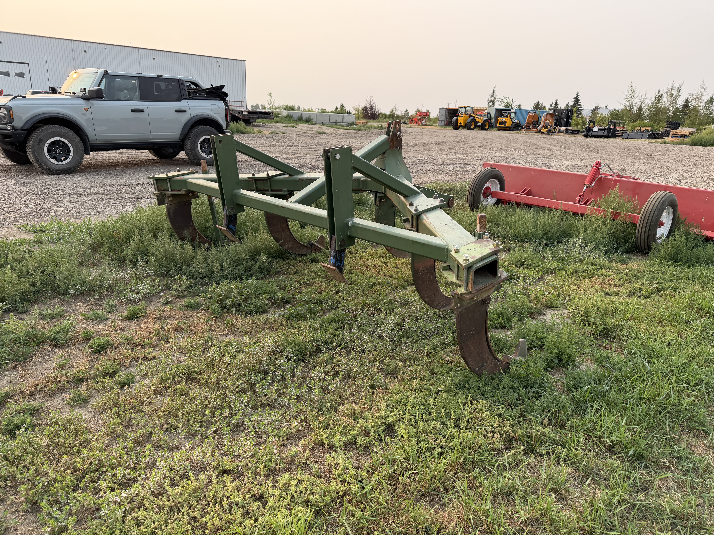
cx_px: 357
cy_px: 268
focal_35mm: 24
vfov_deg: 56.8
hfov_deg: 71.6
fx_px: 495
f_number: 1.78
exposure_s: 1/1410
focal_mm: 6.76
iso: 100
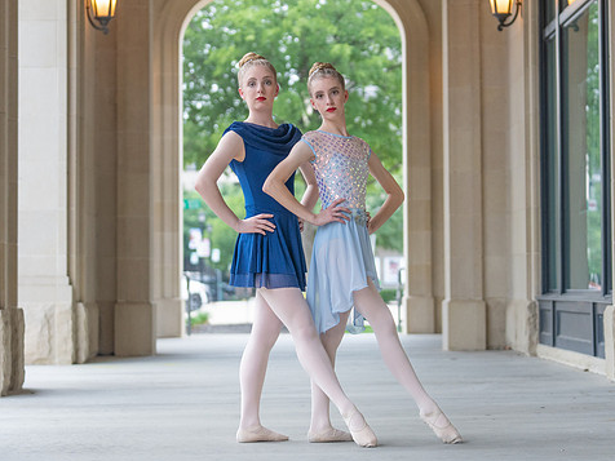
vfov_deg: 15.2
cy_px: 195
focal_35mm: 97
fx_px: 1723
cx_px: 294
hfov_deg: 20.2
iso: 800
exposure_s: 1/320
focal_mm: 70
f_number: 2.8
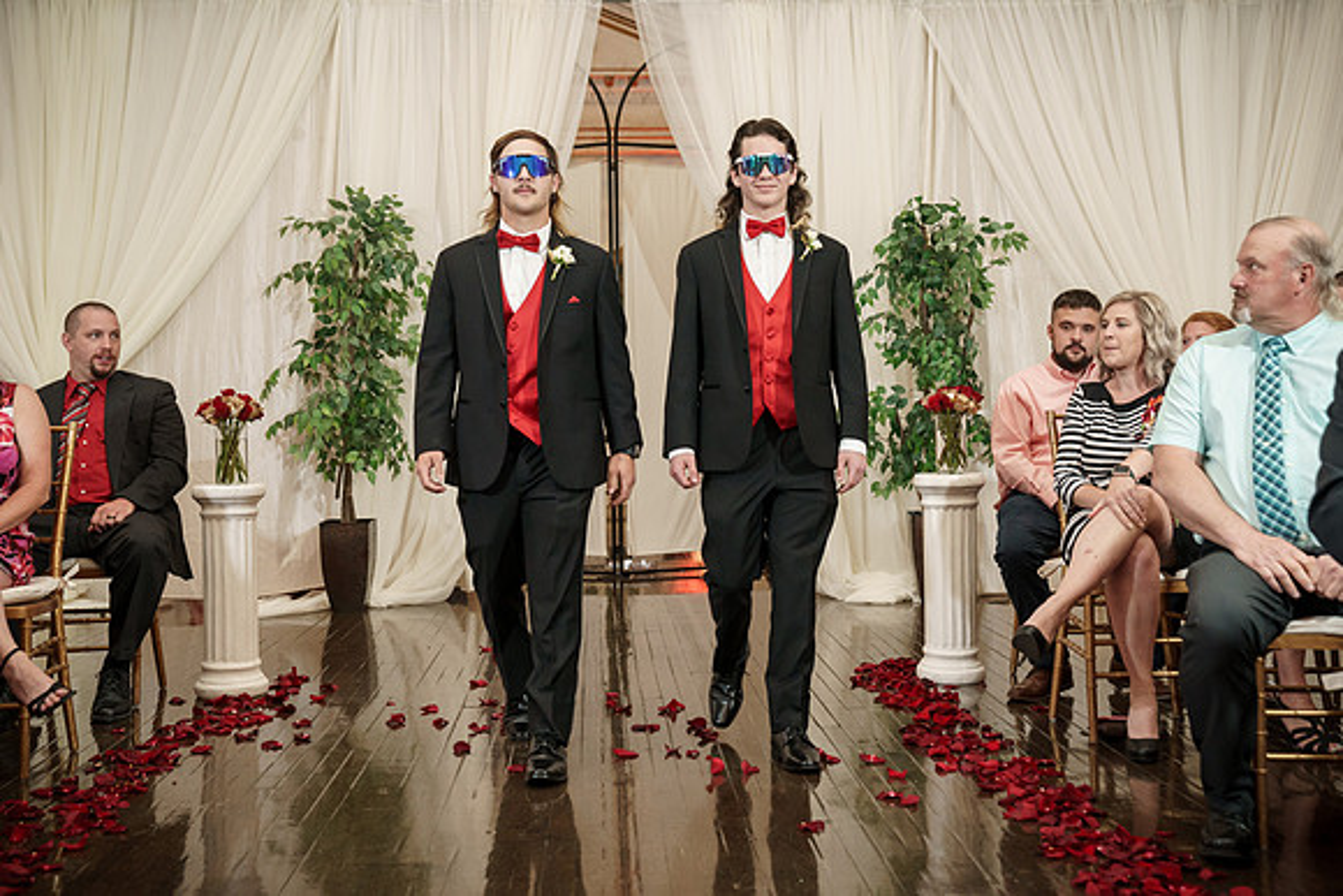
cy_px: 433
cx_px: 672
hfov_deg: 43.2
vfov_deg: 29.6
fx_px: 1698
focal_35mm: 45
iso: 2000
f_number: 4
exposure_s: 1/160
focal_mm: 44
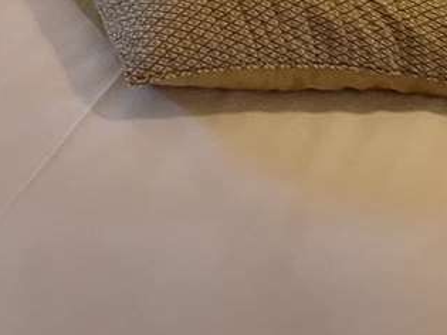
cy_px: -407
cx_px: -370
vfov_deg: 15.9
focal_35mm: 62
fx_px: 800
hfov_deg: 20.8
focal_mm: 1.74
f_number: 2.2
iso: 80
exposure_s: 1/40
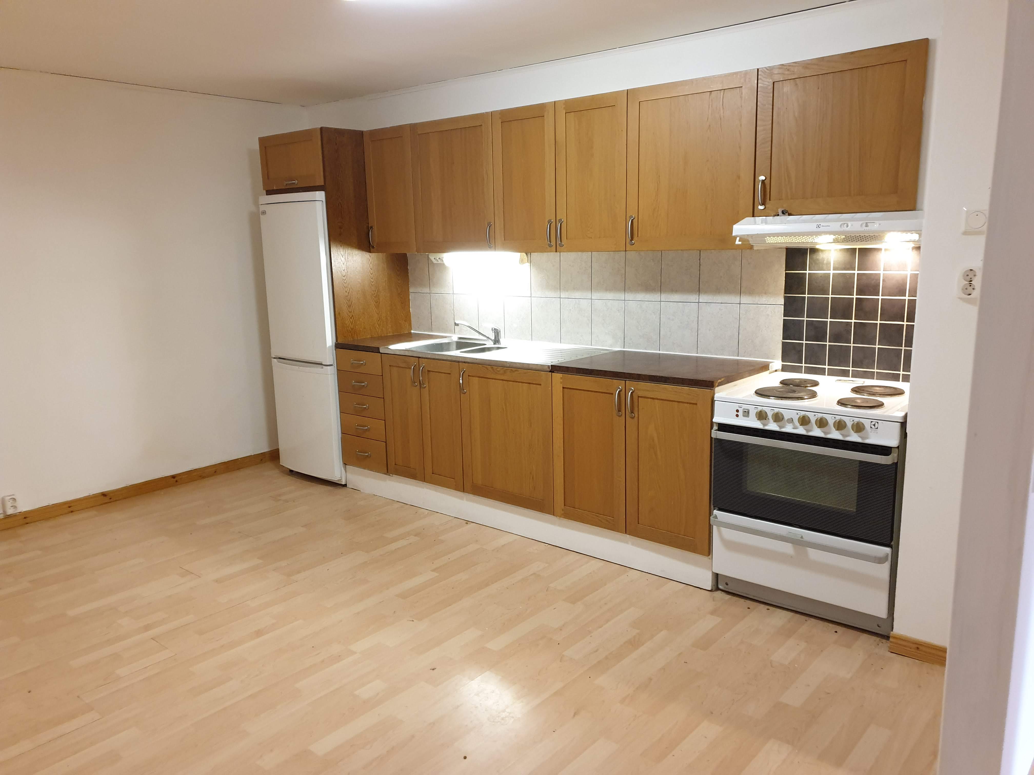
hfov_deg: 67.3
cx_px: 517
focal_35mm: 26
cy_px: 388
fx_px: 777
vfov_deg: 53.1
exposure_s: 1/50
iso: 320
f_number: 1.5
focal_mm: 4.3
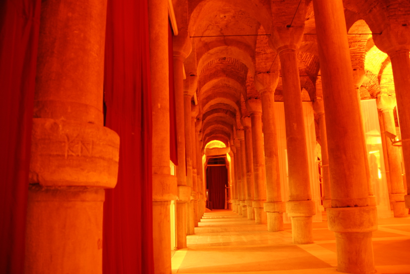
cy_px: 137
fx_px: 308
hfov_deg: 67.3
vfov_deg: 48.1
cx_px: 205
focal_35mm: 27
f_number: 3.5
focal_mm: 18
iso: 200
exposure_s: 3
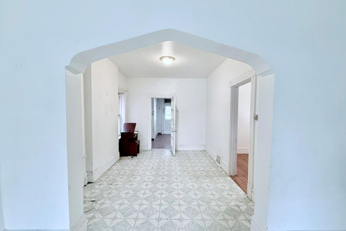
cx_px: 170
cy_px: 121
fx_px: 144
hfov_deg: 100.4
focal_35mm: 15
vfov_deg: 77.3
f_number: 2.2
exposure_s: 1/60
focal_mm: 2.22
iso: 320
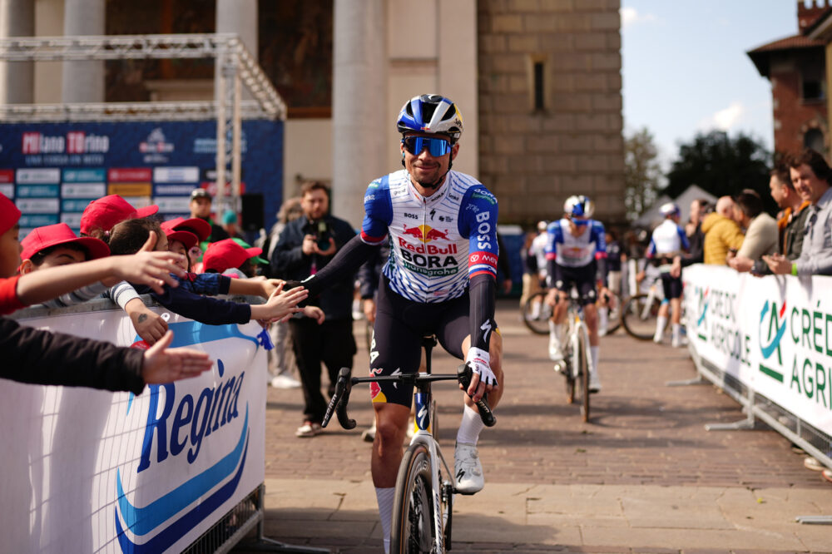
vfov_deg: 37.8
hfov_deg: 54.5
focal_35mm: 35
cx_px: 416
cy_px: 277
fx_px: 809
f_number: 1.6
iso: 125
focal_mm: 35
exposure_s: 1/5000
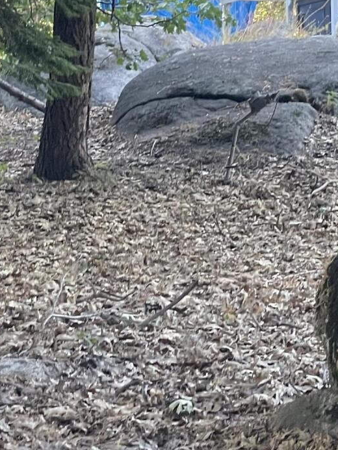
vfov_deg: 12.7
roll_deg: +1.1
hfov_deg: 9.8
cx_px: 335
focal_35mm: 150
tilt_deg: +11.5
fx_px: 1952
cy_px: -168
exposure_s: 1/101
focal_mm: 6
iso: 200
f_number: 2
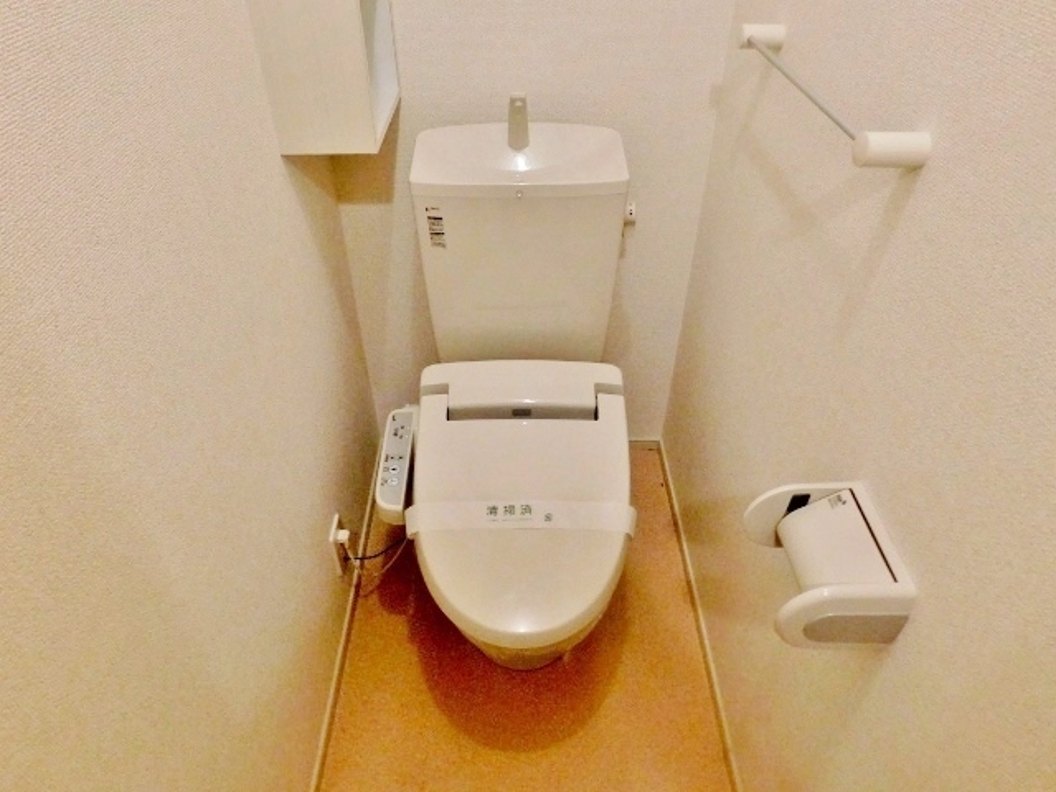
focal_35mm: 23
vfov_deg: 58.9
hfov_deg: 73.9
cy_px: 396
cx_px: 528
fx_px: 702
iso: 400
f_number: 3
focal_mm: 4
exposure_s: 1/30
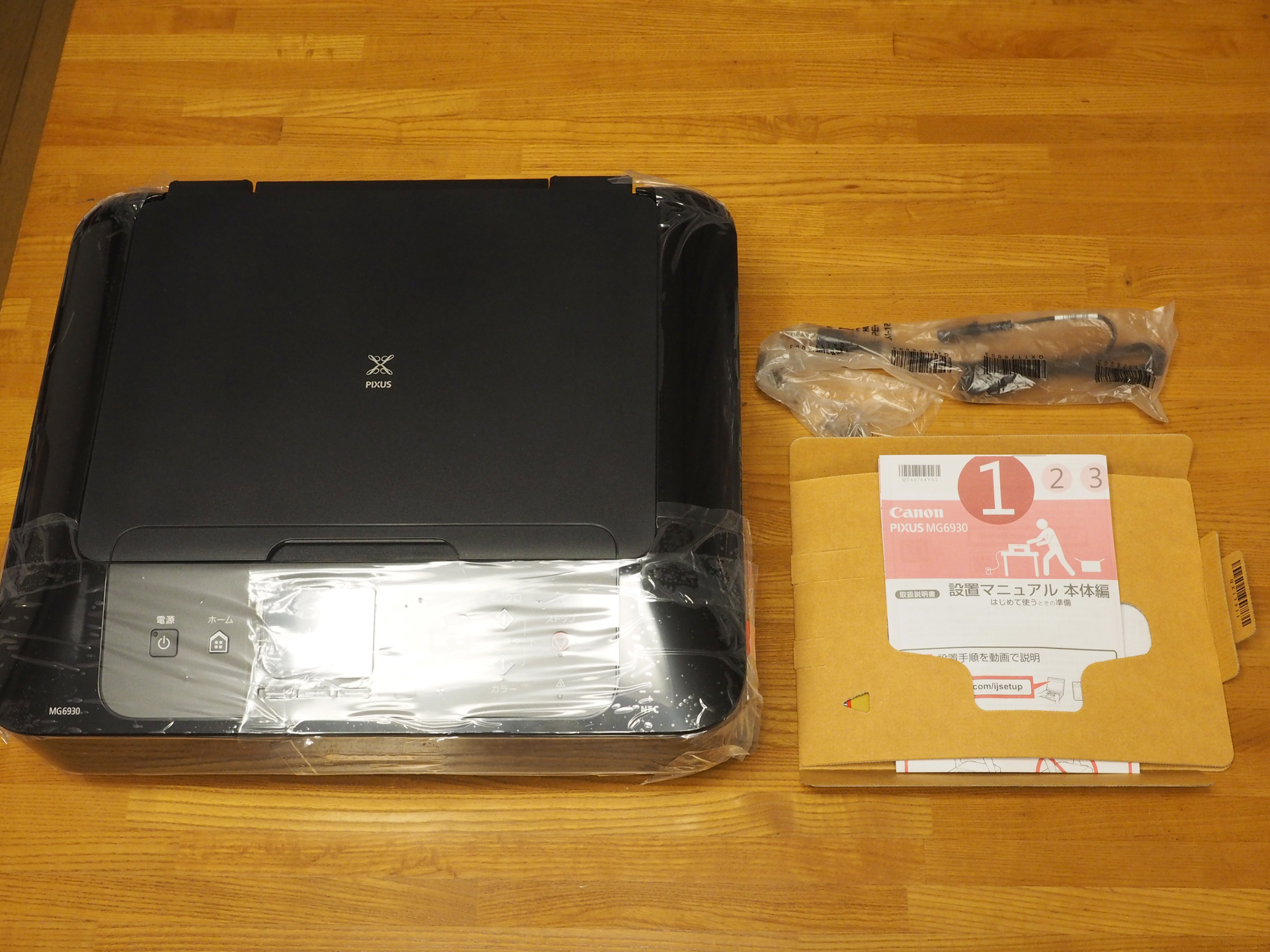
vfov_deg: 34.3
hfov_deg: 44.8
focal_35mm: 42
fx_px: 1541
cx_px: 635
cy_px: 476
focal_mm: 21
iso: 1600
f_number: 5.6
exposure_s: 1/40
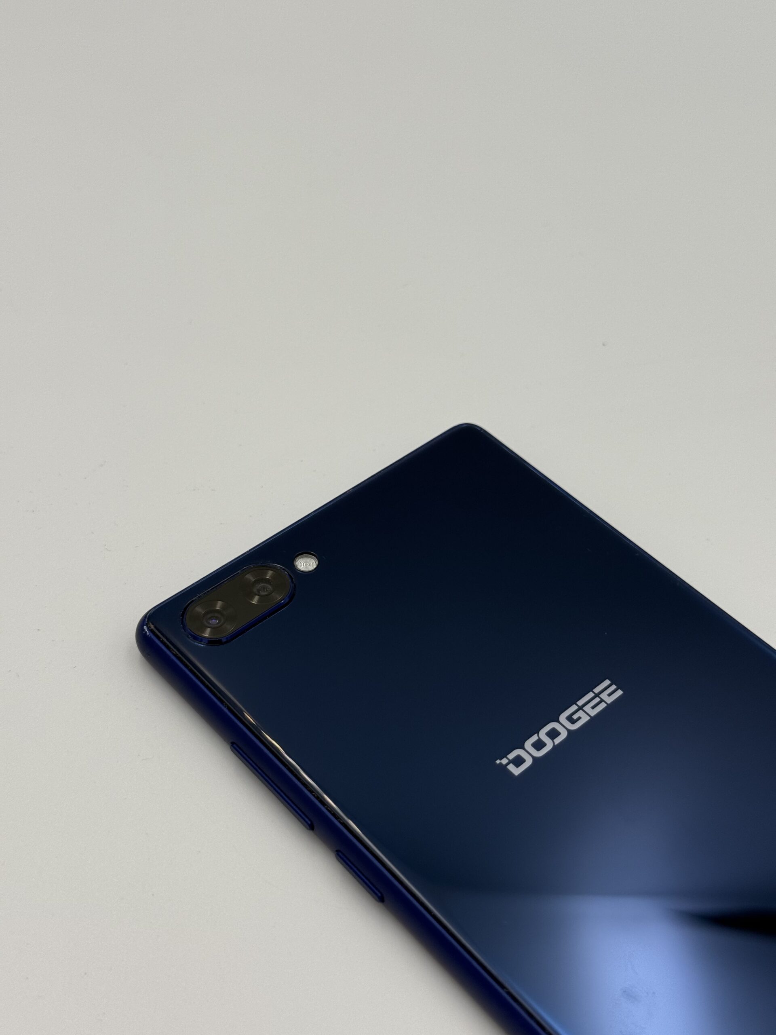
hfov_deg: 30.3
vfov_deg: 39.7
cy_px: 518
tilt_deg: -46.7
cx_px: 388
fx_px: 1435
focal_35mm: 48
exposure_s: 1/1185
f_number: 1.78
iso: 80
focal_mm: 6.76
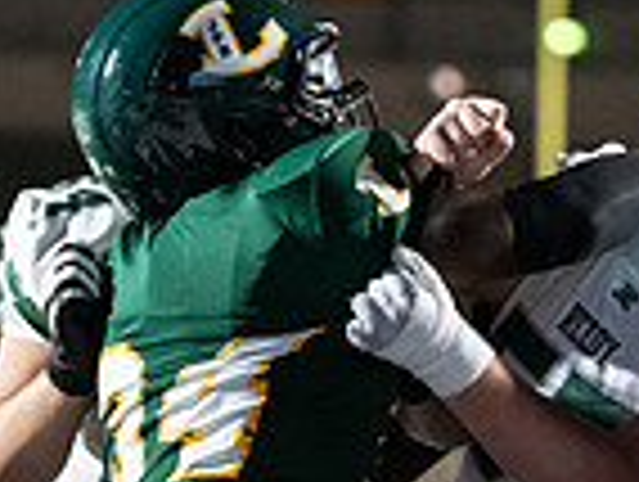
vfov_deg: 2.8
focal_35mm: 522
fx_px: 9652
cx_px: 375
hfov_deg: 3.8
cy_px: 828
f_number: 2.8
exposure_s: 1/1250
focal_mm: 109
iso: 5000
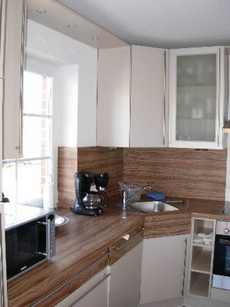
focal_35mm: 38
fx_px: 337
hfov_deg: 37.7
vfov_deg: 49.0
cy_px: 154
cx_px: 115
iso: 100
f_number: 2.9
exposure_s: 1/28.5
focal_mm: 6.3
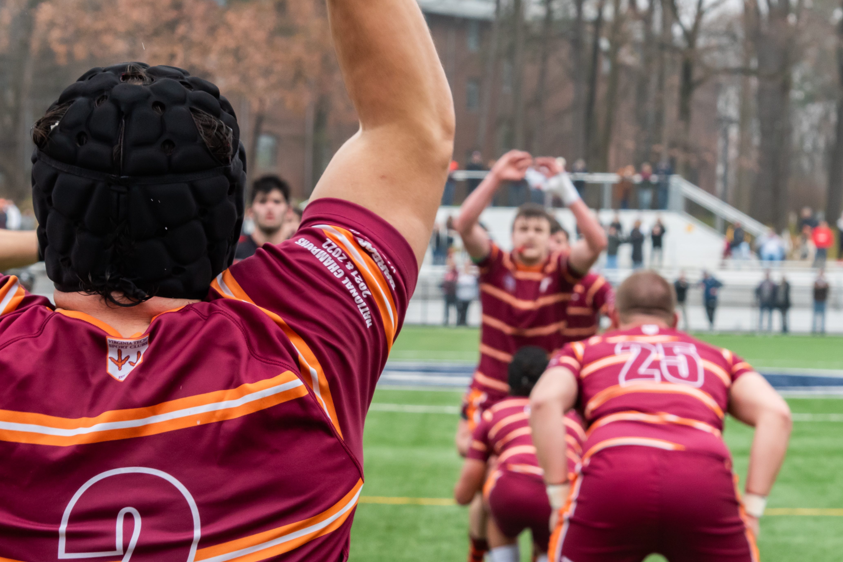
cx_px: 317
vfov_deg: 11.8
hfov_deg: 17.6
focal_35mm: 116
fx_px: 2717
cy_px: 175
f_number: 8
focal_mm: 65
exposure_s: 1/400
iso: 800
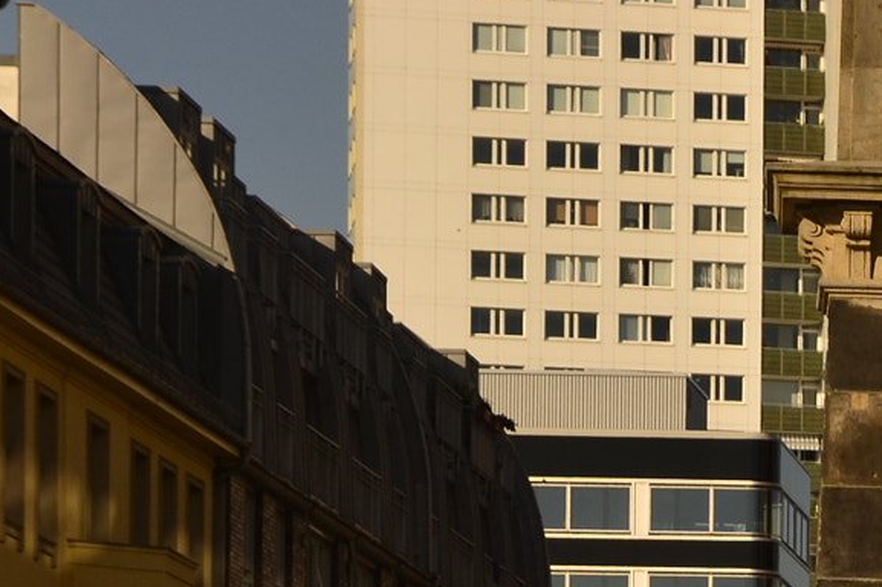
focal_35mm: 277
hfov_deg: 7.3
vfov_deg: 4.9
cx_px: 1487
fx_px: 6782
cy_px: 875
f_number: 9
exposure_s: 1/320
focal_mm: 52
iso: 100
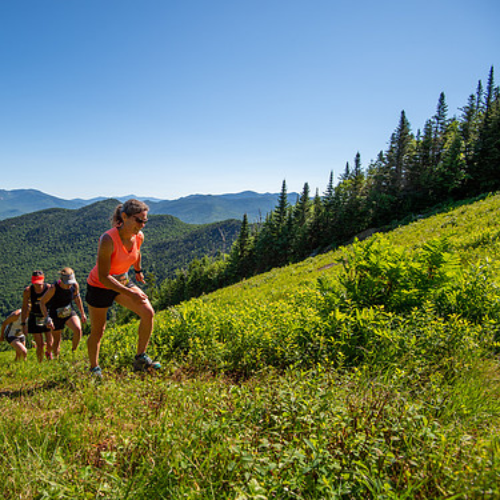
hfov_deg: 69.3
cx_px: 152
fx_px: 343
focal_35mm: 21
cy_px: 256
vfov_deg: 72.1
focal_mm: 16
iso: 100
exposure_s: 1/640
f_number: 5
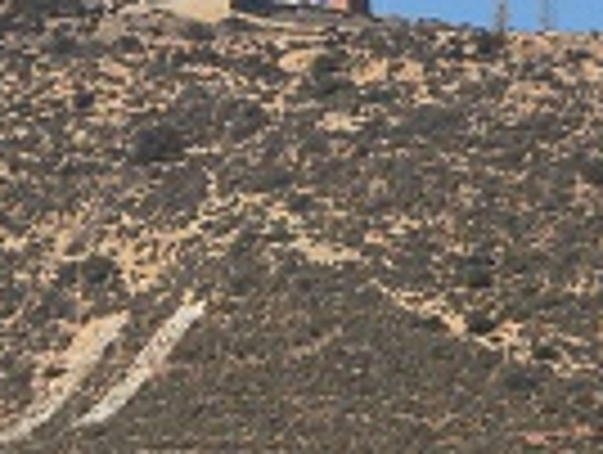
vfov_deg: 3.1
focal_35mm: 473
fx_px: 8252
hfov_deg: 4.1
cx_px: -1012
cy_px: 587
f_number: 11
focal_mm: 55
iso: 400
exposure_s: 1/400
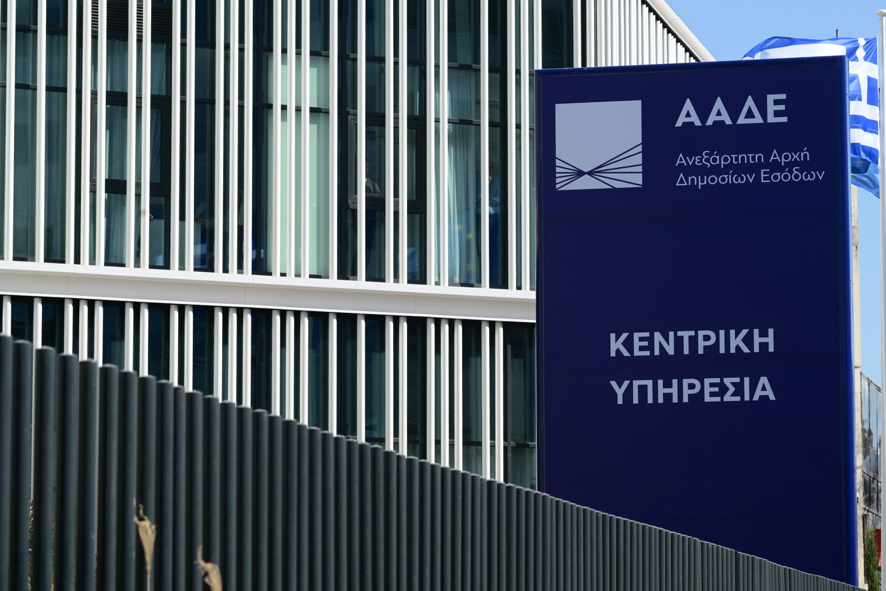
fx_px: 3421
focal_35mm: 139
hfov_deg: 14.8
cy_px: 272
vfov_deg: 9.9
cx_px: 473
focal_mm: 125
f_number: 10
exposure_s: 1/640
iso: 400
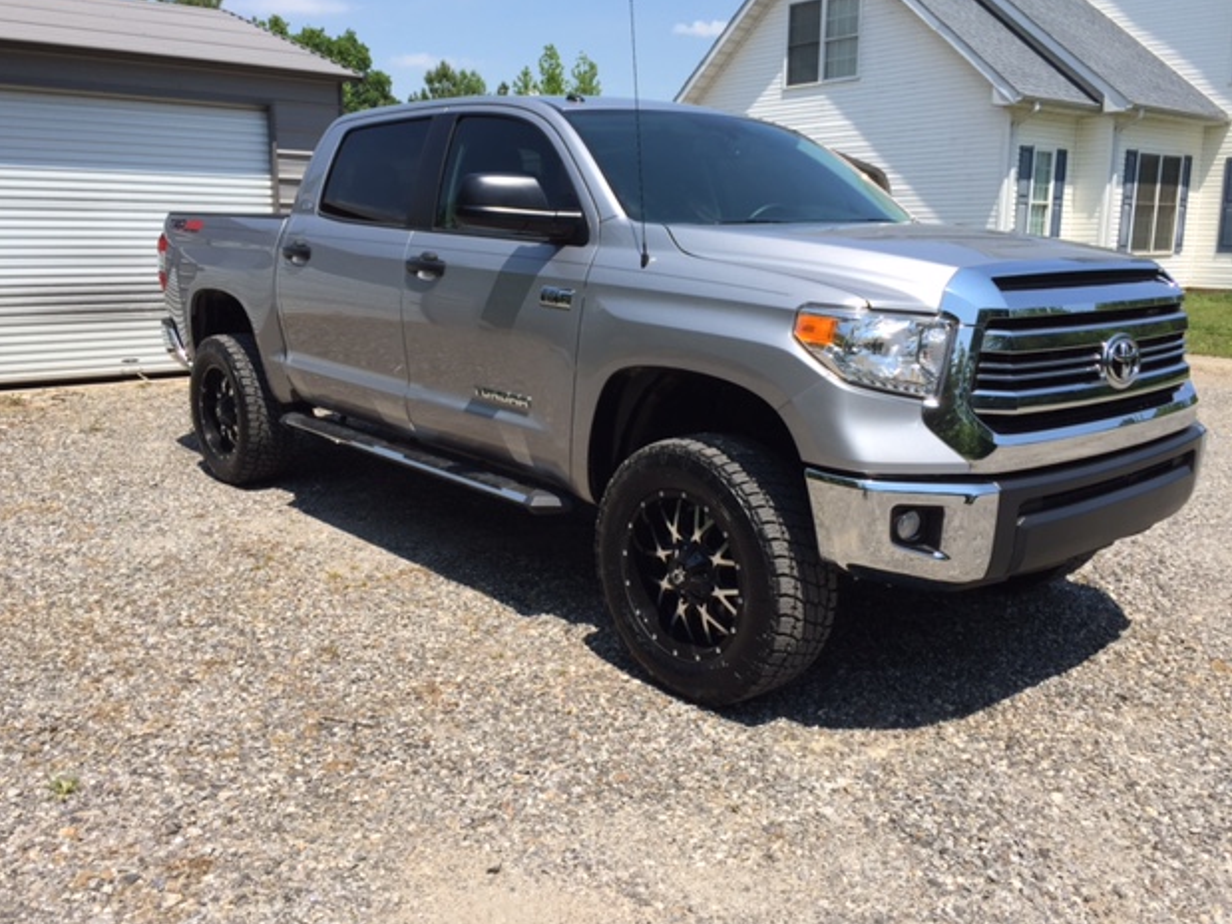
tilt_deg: -11.7
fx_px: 1068
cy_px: 456
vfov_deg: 46.8
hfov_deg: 60.0
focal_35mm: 30
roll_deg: -0.6
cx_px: 597
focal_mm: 4.15
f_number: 2.2
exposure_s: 1/1647
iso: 32
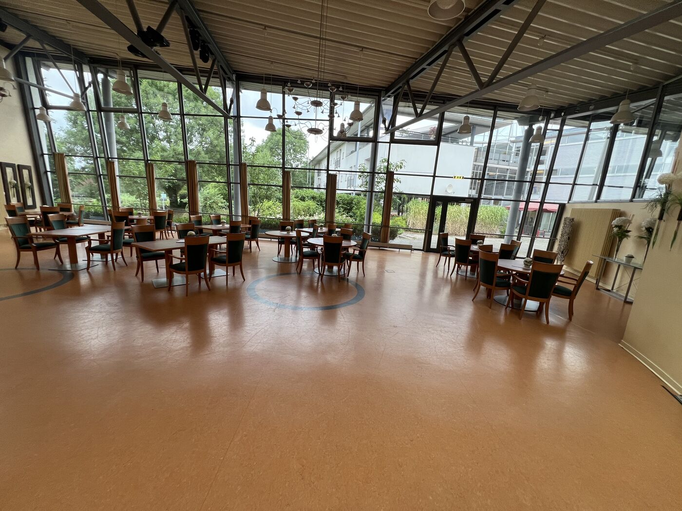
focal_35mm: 13
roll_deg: -3.5
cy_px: 256
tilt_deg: -9.6
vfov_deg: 89.9
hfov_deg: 106.2
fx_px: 256
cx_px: 341
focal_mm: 1.57
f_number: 1.8
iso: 80
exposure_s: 1/99
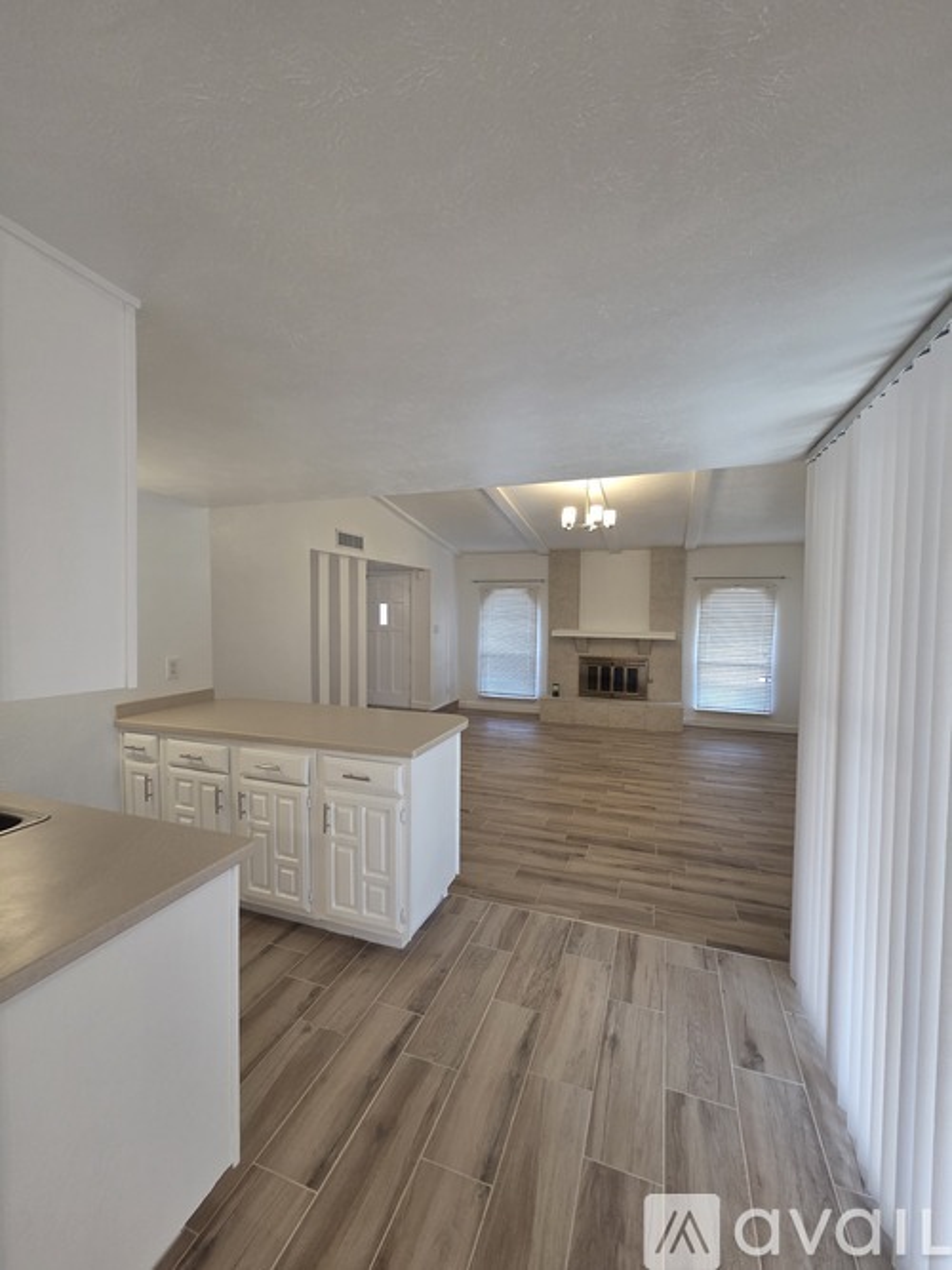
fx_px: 477
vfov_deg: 106.2
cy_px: 635
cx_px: 476
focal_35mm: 13
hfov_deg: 89.9
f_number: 2.2
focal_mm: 2.2
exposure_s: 1/120
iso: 250
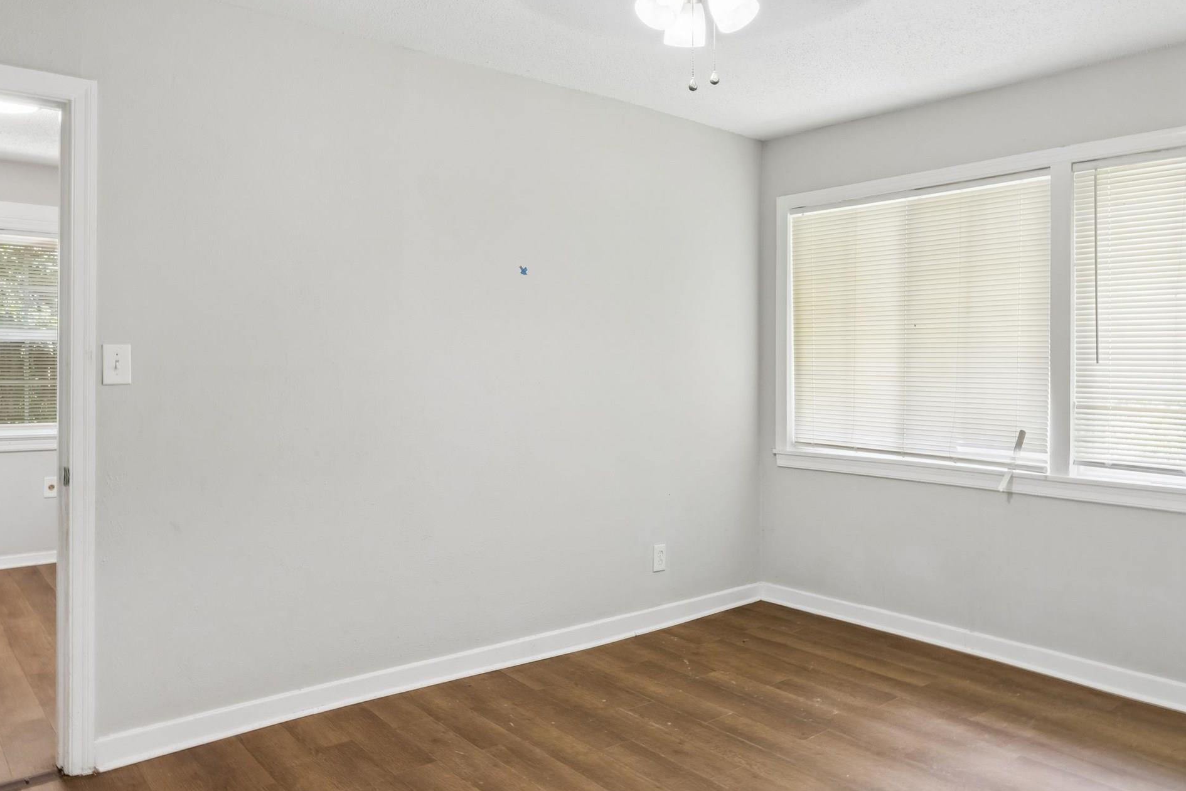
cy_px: 365
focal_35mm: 26
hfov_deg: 69.4
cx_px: 585
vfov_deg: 49.5
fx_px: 856
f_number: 13
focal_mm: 16
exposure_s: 1/4
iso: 400
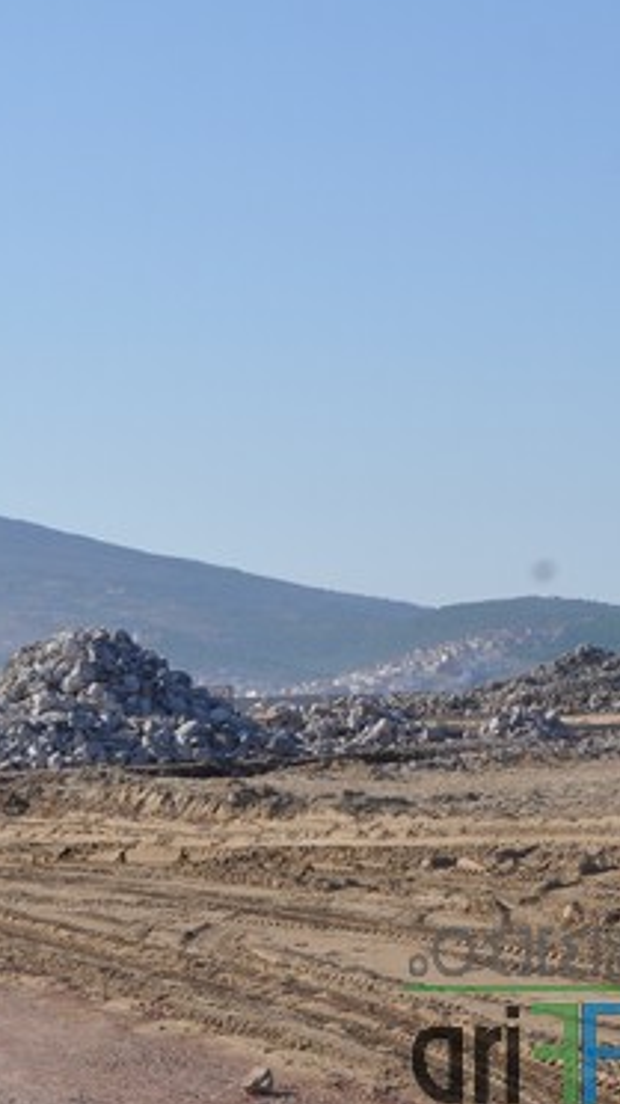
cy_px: 559
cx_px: 673
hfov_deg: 11.1
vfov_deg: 19.8
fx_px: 3159
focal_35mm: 108
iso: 200
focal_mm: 40
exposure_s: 1/400
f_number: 10
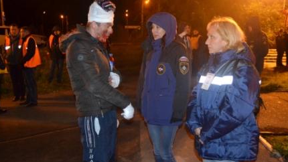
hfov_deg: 55.3
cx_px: 144
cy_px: 89
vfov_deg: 32.8
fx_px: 275
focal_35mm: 36
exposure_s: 1/60
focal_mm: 22
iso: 3200
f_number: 3.8
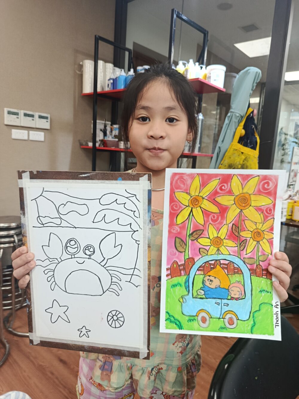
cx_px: 150
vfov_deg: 71.6
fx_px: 276
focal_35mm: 24
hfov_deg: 56.8
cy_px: 200
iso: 633
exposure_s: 1/100
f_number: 1.7
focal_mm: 5.24
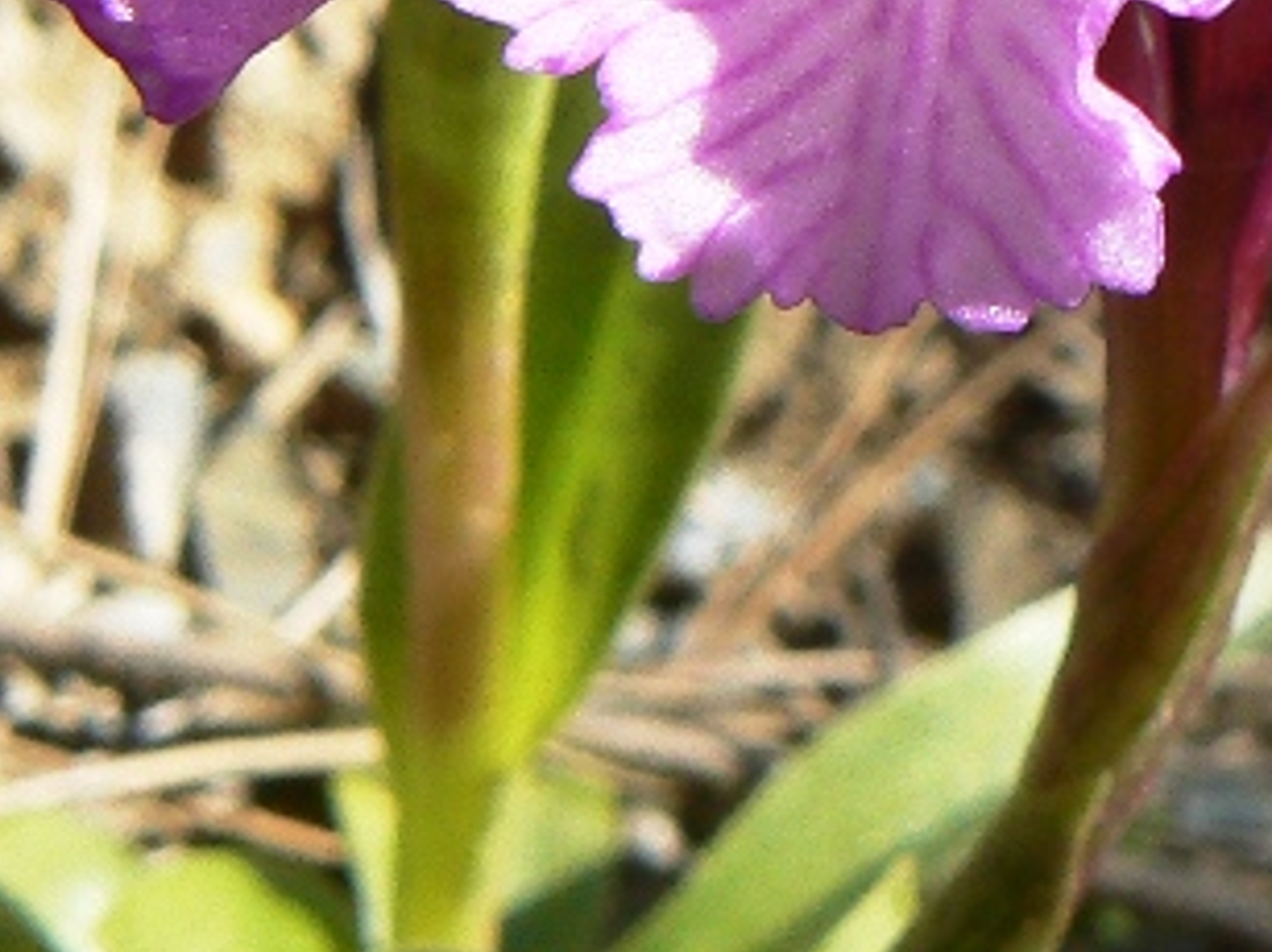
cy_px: -240
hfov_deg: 16.3
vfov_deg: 12.0
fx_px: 4408
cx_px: 990
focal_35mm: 120
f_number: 5.6
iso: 100
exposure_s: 1/320
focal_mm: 6
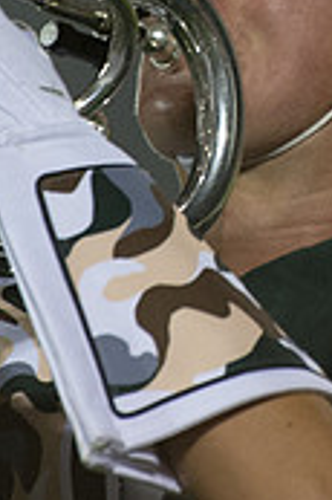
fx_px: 14941
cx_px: 245
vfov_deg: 1.9
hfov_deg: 1.3
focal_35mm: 1078
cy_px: 54
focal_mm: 220
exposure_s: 1/160
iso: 4000
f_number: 5.3
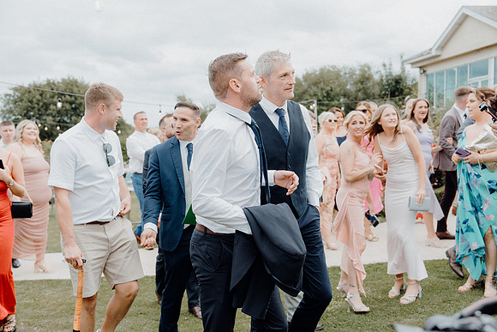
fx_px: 525
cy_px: 166
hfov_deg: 50.7
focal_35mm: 38
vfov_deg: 35.1
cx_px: 248
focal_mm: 38
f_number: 3.5
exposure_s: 1/500
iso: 125
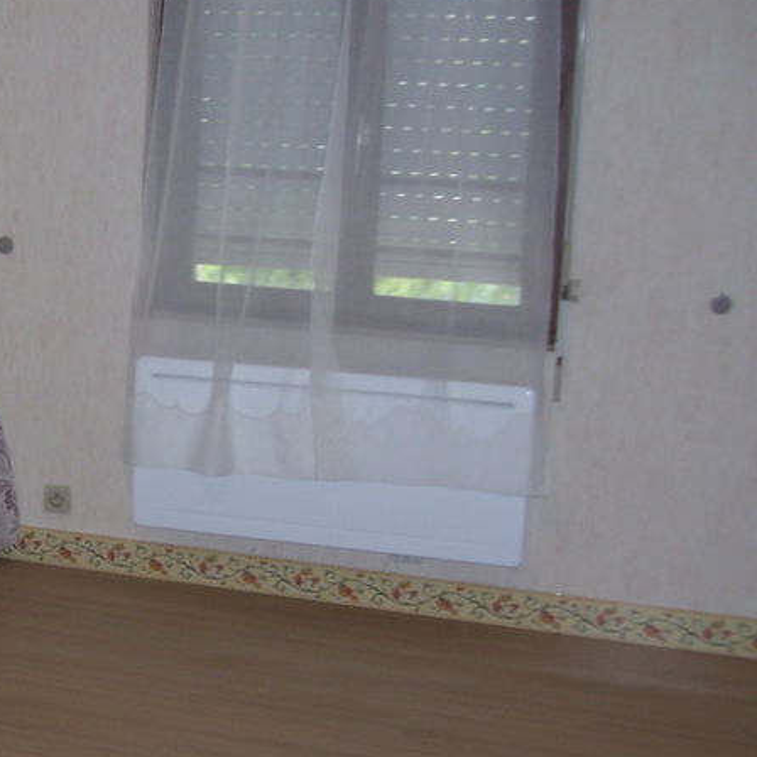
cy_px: 419
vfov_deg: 24.3
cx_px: -86
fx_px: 1757
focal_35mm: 71
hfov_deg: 22.8
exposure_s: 1/60
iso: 80
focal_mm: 6
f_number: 2.7
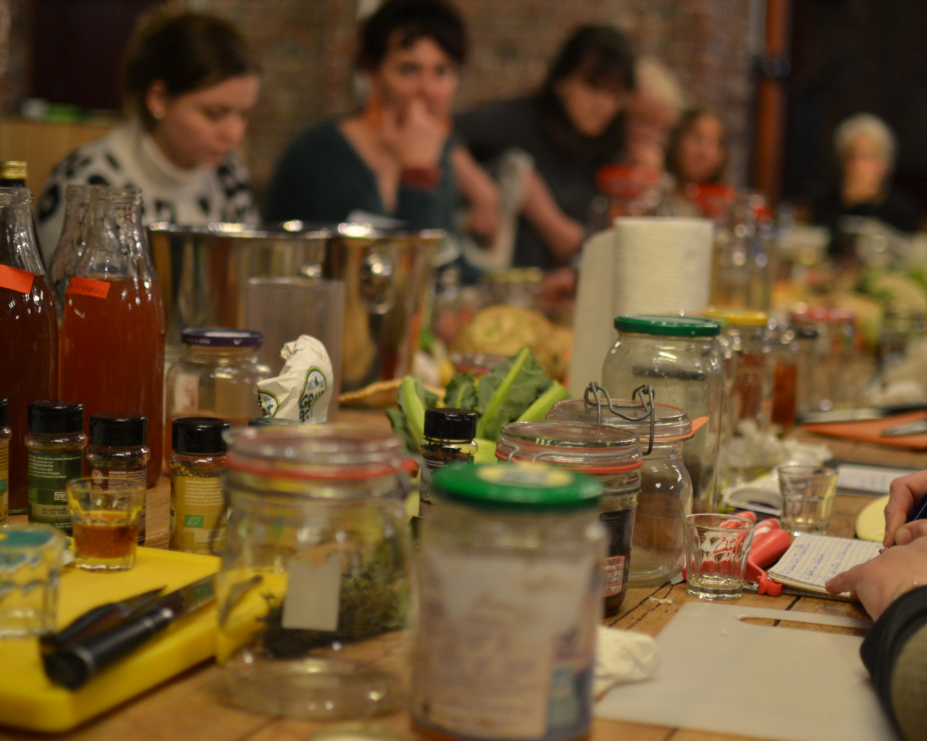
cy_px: 372
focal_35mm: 62
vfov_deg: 24.8
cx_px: 441
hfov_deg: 30.7
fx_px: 1690
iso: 720
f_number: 1.8
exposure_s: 1/60
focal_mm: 35
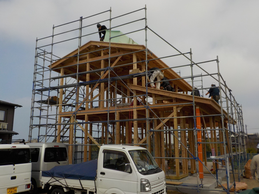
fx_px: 224
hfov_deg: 60.0
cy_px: 97
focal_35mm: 30
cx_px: 130
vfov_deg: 46.8
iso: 125
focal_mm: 4.1
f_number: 3.3
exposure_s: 1/2000
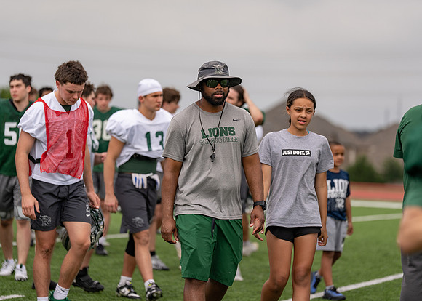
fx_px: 1877
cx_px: 211
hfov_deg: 12.8
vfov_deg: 9.2
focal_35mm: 157
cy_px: 150
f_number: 2.8
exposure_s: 1/2500
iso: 160
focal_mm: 149
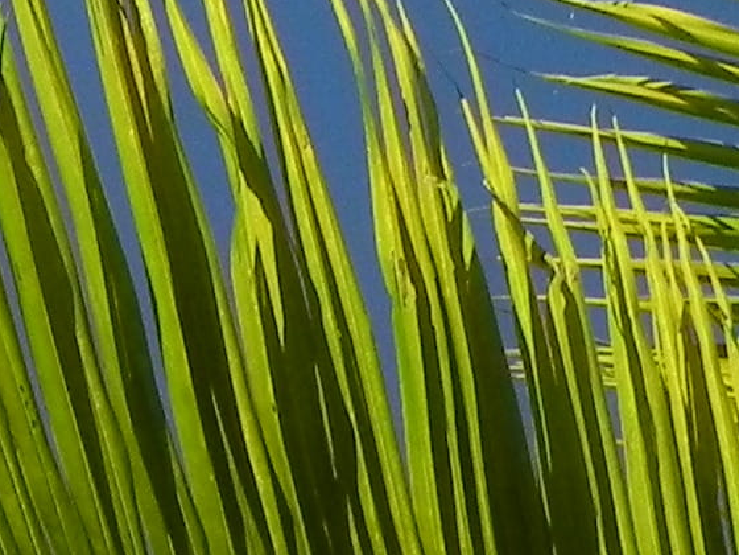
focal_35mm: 619
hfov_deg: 3.2
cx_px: -323
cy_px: 600
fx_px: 13215
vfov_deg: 2.4
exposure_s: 1/1600
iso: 200
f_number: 4
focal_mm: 16.9
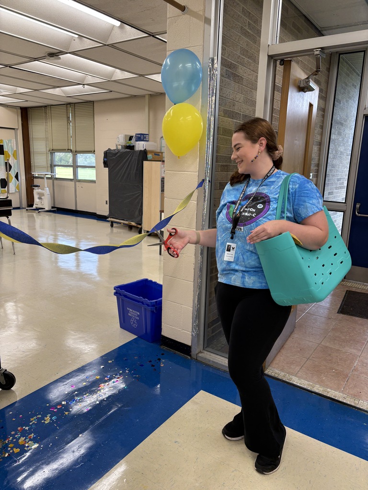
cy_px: 245
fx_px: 369
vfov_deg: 67.3
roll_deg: -2.1
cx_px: 184
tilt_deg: -12.3
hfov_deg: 53.1
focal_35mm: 26
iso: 50
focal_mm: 5.96
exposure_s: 1/120
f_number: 1.6
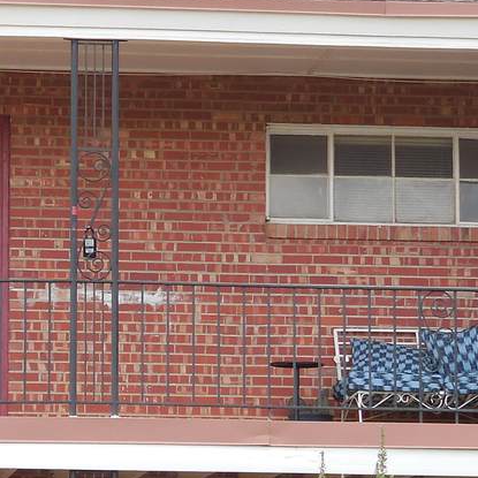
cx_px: -93
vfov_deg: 8.3
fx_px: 3281
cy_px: 298
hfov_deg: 8.2
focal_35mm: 210
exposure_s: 1/125
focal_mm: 13.8
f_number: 5.5
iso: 125
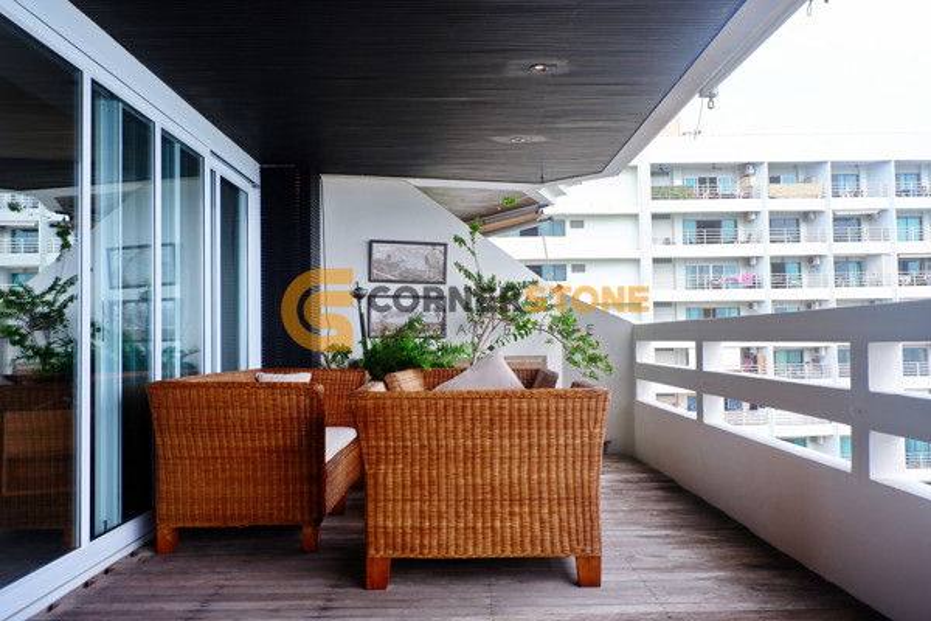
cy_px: 310
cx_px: 466
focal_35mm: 32
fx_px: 827
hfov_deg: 58.7
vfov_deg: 41.1
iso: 200
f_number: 8
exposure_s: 1/150
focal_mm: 21.1
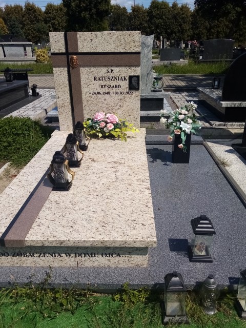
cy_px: 164
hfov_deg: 53.1
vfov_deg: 67.3
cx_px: 123
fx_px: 246
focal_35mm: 26
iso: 109
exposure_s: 1/2967
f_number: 1.8
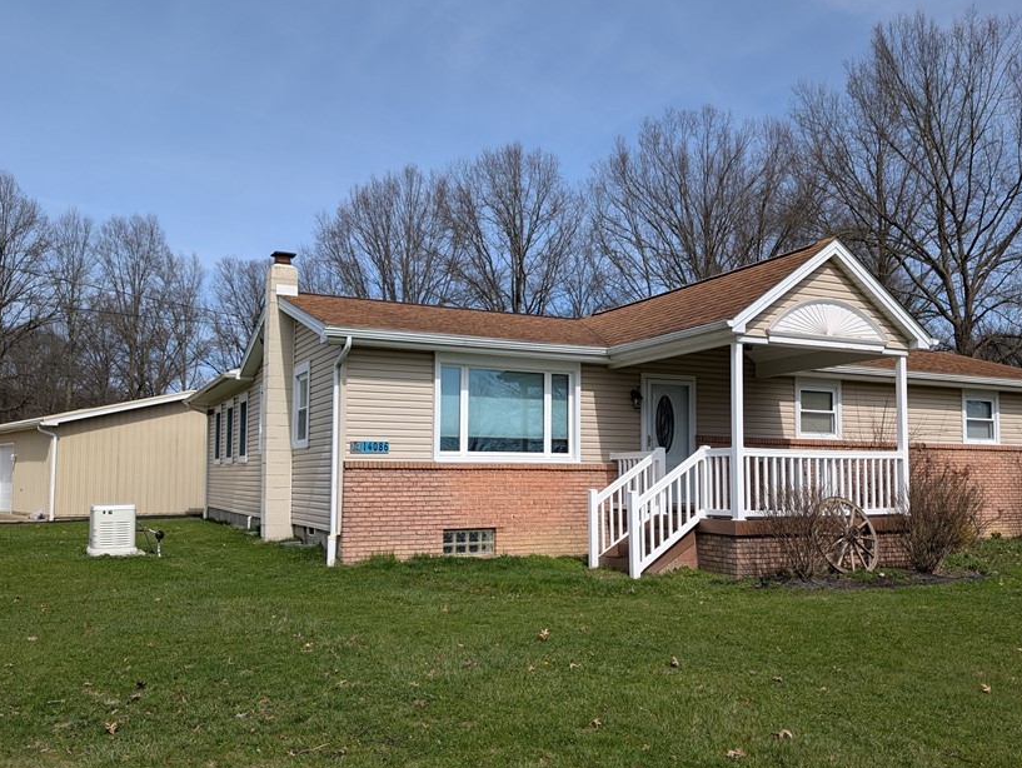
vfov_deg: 46.8
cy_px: 414
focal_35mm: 30
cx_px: 549
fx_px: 886
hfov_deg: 59.9
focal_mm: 6.9
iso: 19
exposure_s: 1/1271
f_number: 1.68
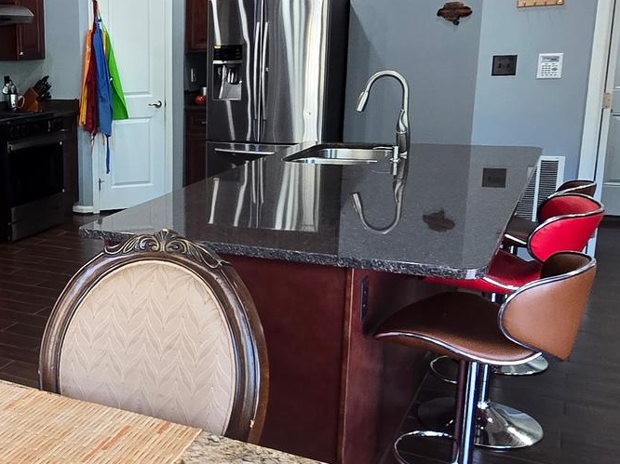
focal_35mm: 40
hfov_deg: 41.5
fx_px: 716
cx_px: 20
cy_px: 221
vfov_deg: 35.9
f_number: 2.2
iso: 200
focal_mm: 2.2
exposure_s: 1/60
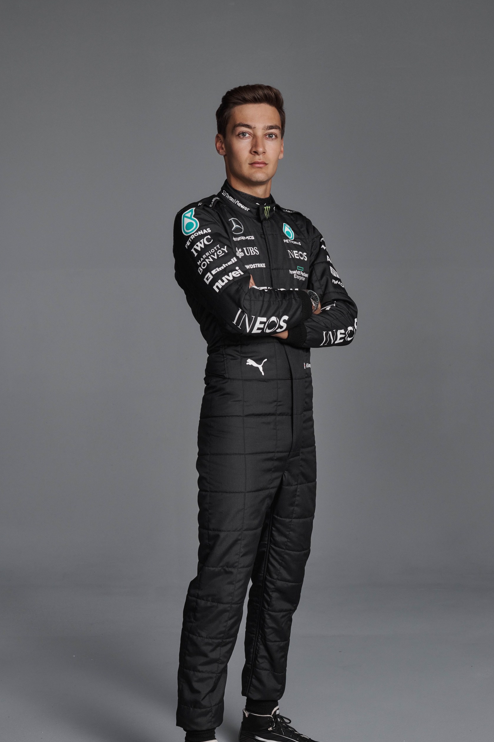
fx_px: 1173
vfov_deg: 35.0
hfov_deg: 23.8
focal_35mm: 57
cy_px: 415
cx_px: 263
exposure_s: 1/200
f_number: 8
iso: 320
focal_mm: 50
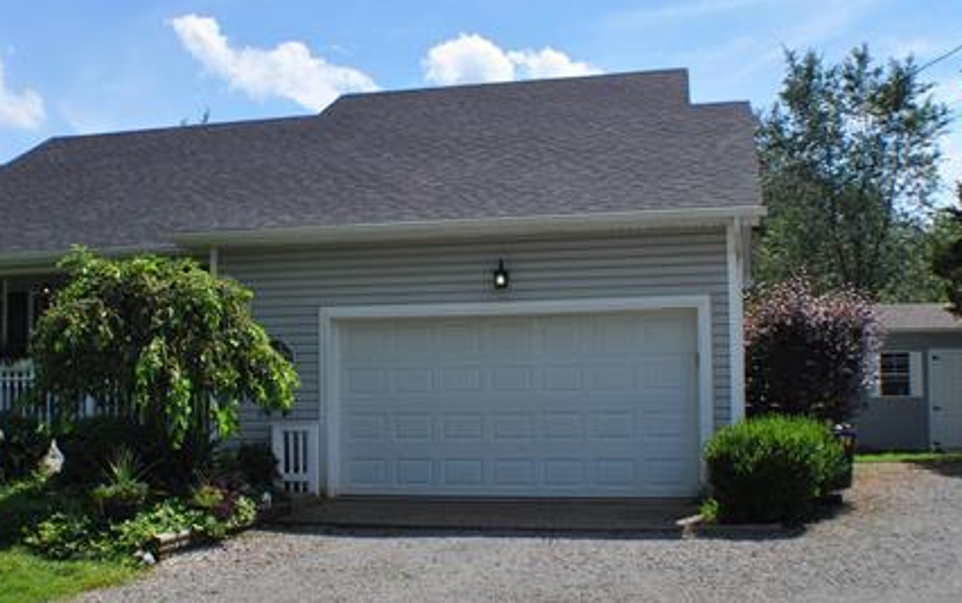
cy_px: 290
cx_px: 373
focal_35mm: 55
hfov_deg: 36.7
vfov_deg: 23.6
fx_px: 1443
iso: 200
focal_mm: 24
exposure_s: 1/400
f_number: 10
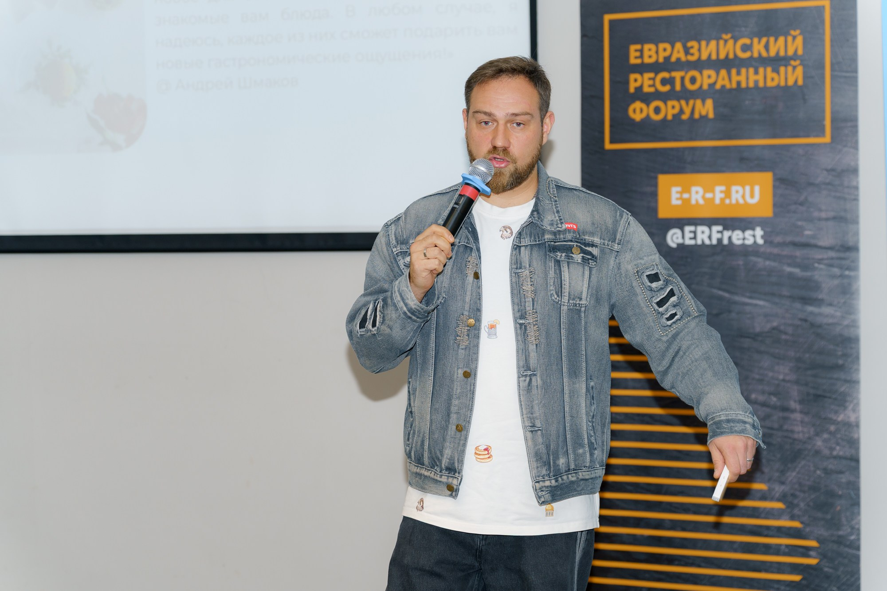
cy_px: 296
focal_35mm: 87
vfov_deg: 15.7
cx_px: 444
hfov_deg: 23.4
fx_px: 2143
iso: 400
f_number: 3.5
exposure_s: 1/125
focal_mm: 87
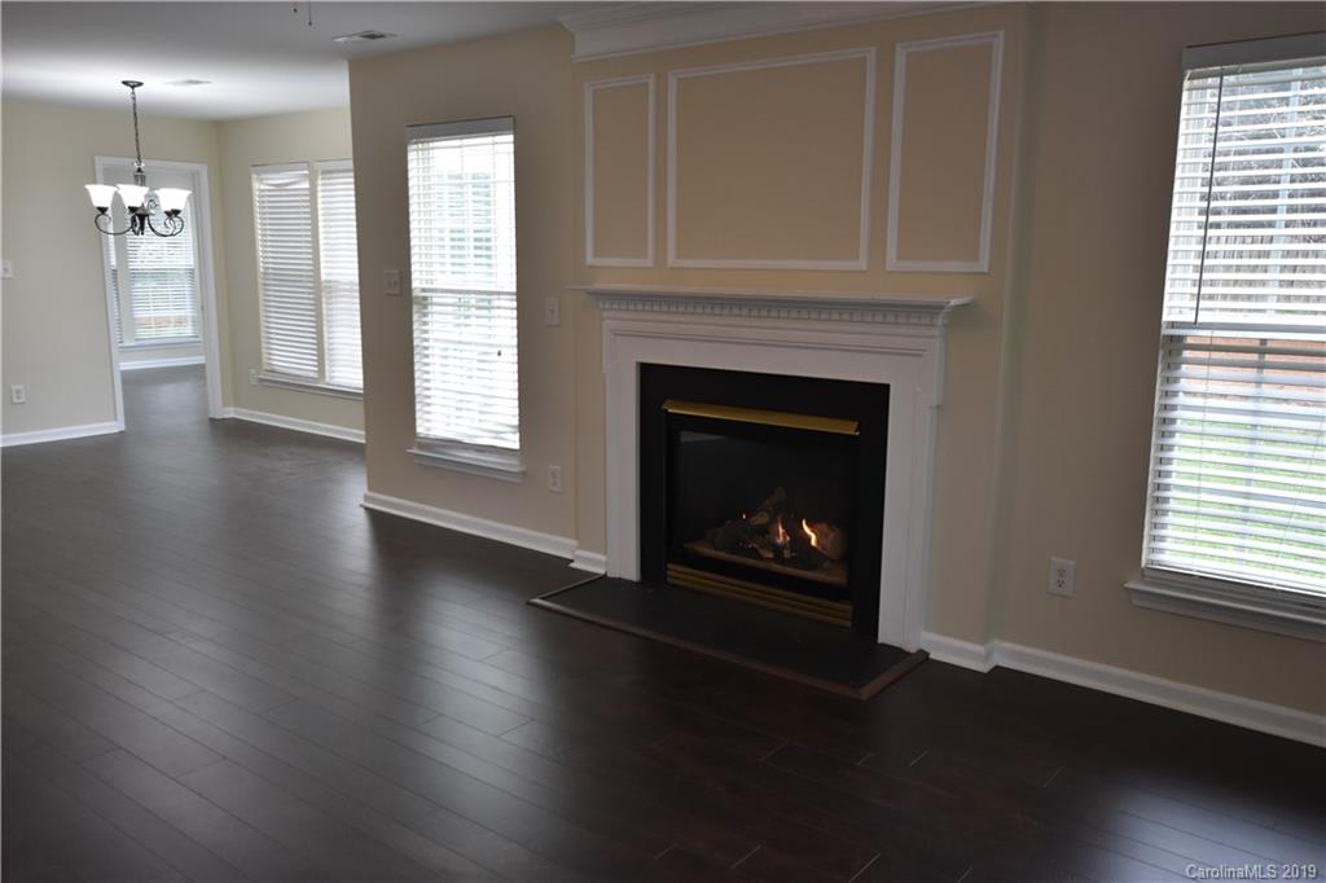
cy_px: 442
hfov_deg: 61.9
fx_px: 1105
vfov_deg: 43.6
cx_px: 663
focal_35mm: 30
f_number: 4.5
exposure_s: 1/80
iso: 800
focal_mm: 20
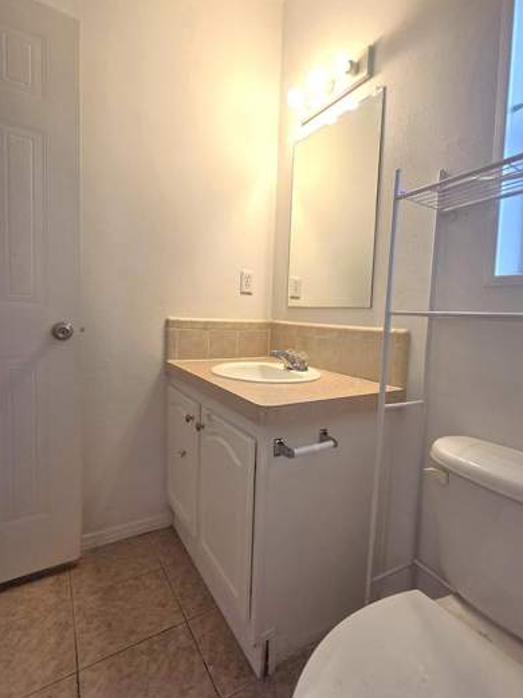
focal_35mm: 16
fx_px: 322
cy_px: 340
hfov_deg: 77.3
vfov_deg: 94.5
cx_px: 310
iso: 200
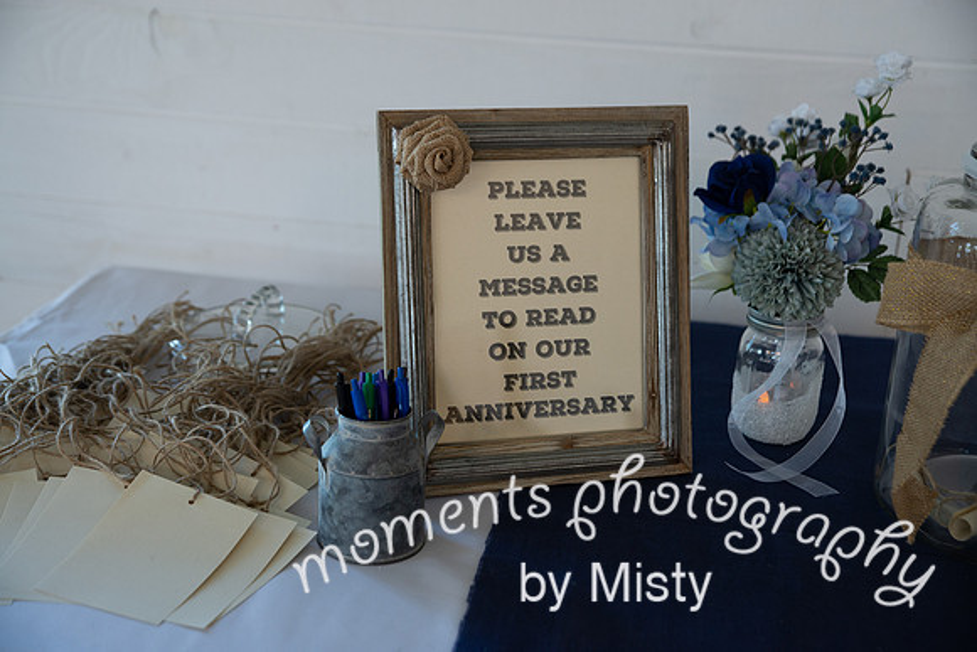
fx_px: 1411
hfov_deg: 38.2
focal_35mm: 52
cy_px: 326
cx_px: 488
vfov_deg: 26.0
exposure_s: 1/125
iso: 640
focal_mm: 52
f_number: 3.2
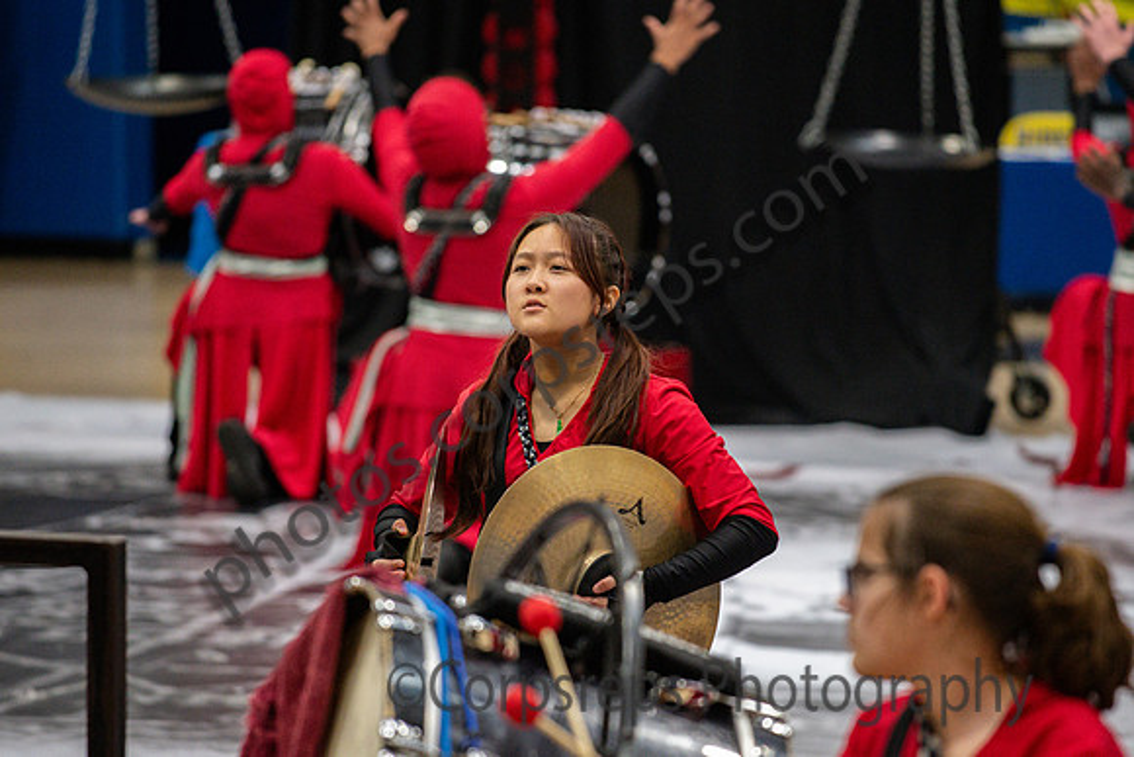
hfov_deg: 8.0
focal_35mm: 256
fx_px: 8066
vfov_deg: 5.4
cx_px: 585
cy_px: 411
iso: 6400
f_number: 4
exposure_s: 1/500
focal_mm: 200
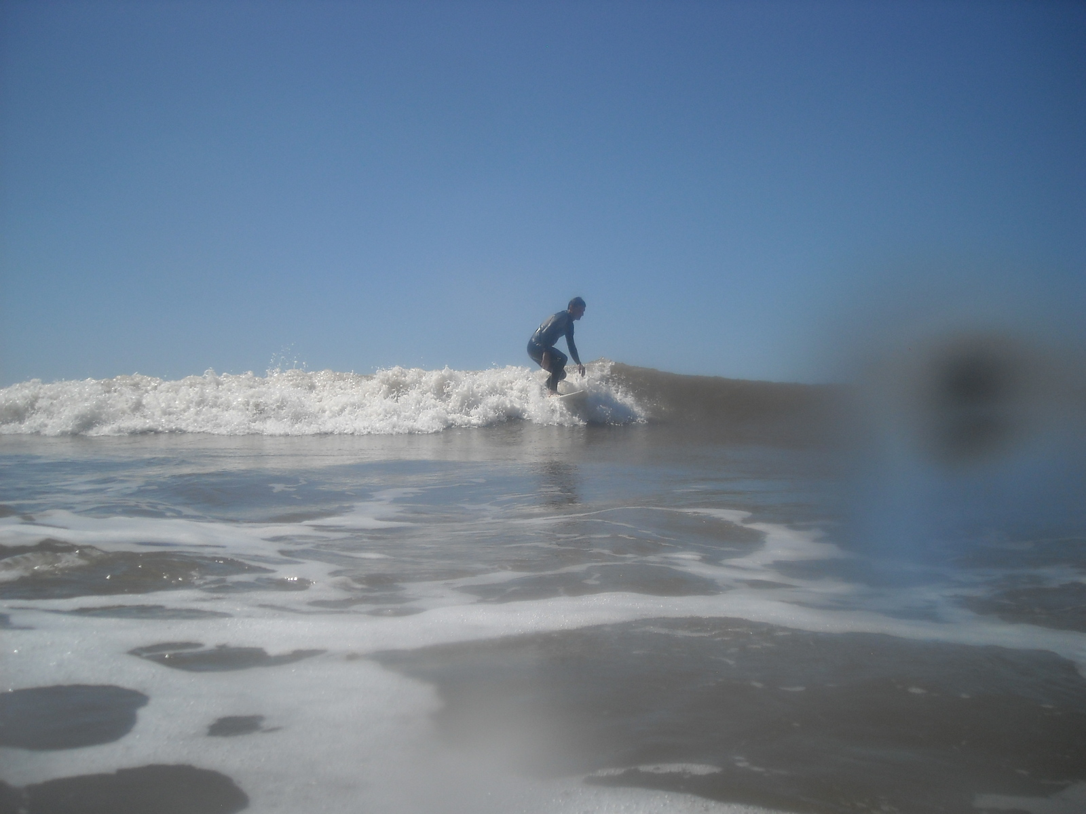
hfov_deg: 52.6
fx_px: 1098
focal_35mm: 35
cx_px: 543
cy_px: 407
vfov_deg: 40.7
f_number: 5.6
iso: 64
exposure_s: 1/770
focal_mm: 5.7
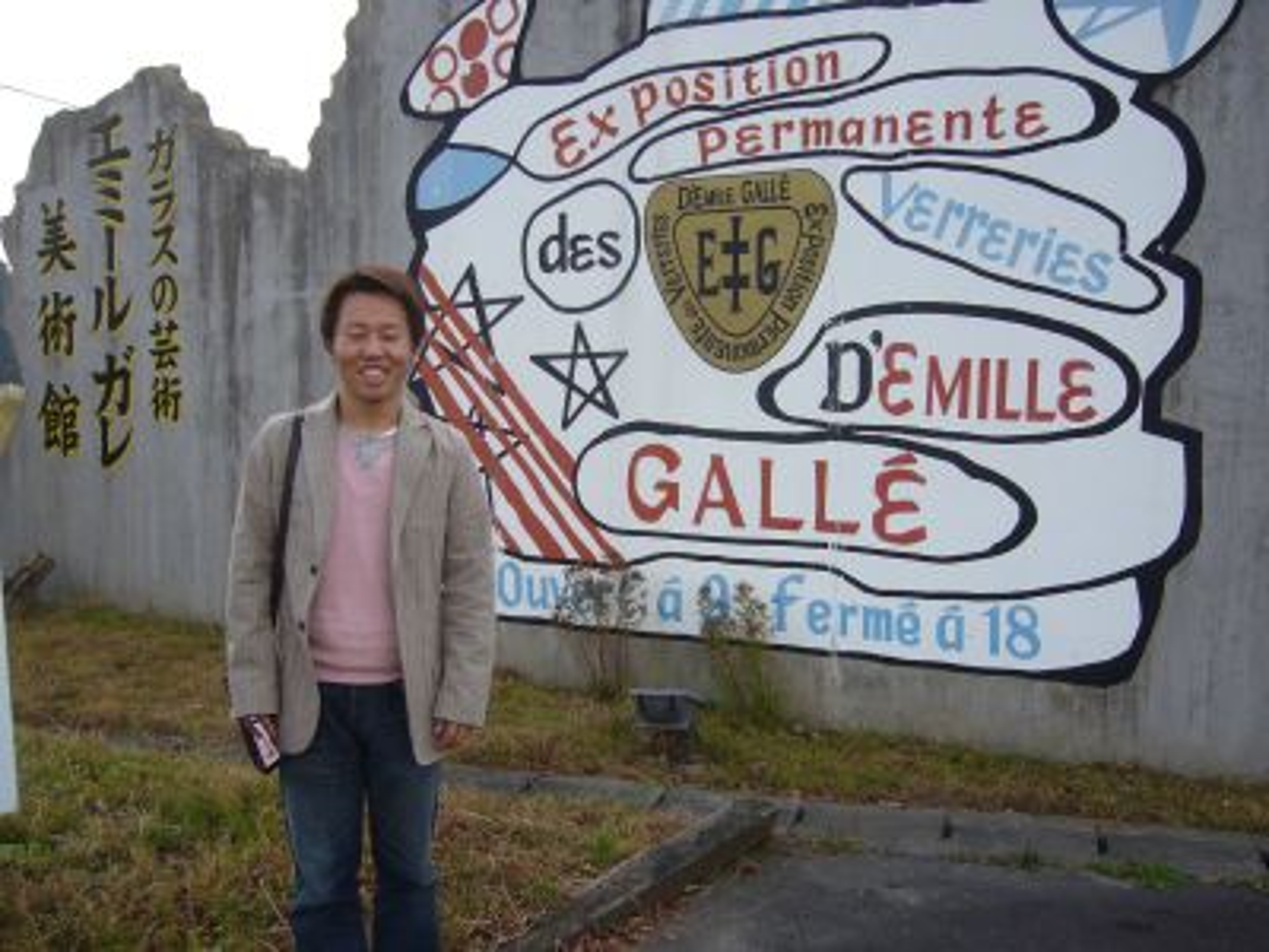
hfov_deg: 52.6
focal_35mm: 35
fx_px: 1283
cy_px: 476
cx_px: 634
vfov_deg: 40.7
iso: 80
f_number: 2.8
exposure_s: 1/320
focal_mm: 5.8
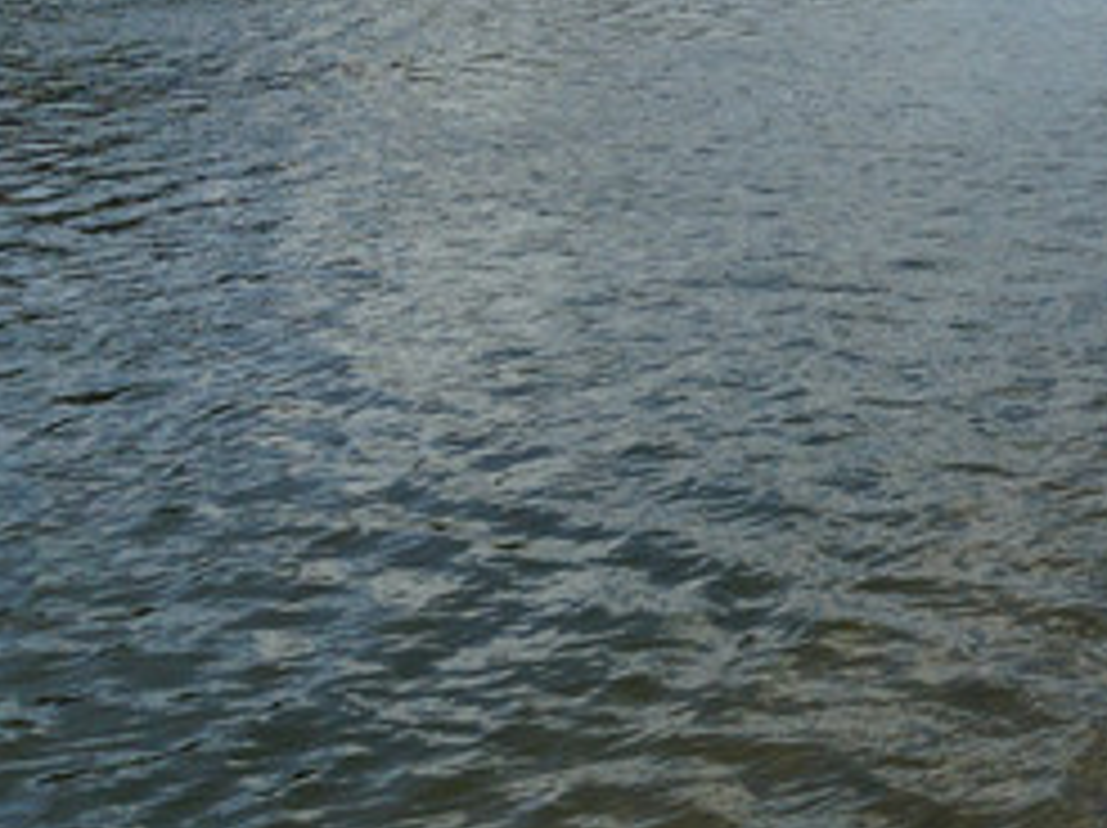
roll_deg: +1.5
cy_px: 54
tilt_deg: -8.2
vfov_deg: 16.9
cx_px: 1318
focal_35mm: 86
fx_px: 2748
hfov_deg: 21.2
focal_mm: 4.12
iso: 50
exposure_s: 1/2463
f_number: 2.4
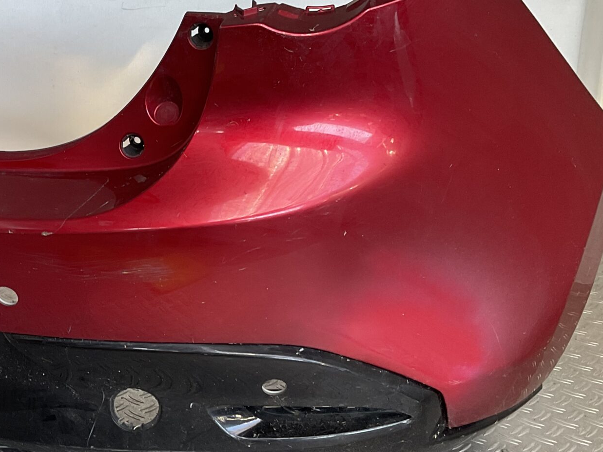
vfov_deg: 24.4
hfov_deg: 30.6
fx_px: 1045
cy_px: 257
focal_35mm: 60
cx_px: 50
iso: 40
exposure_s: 1/60
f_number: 1.8
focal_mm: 3
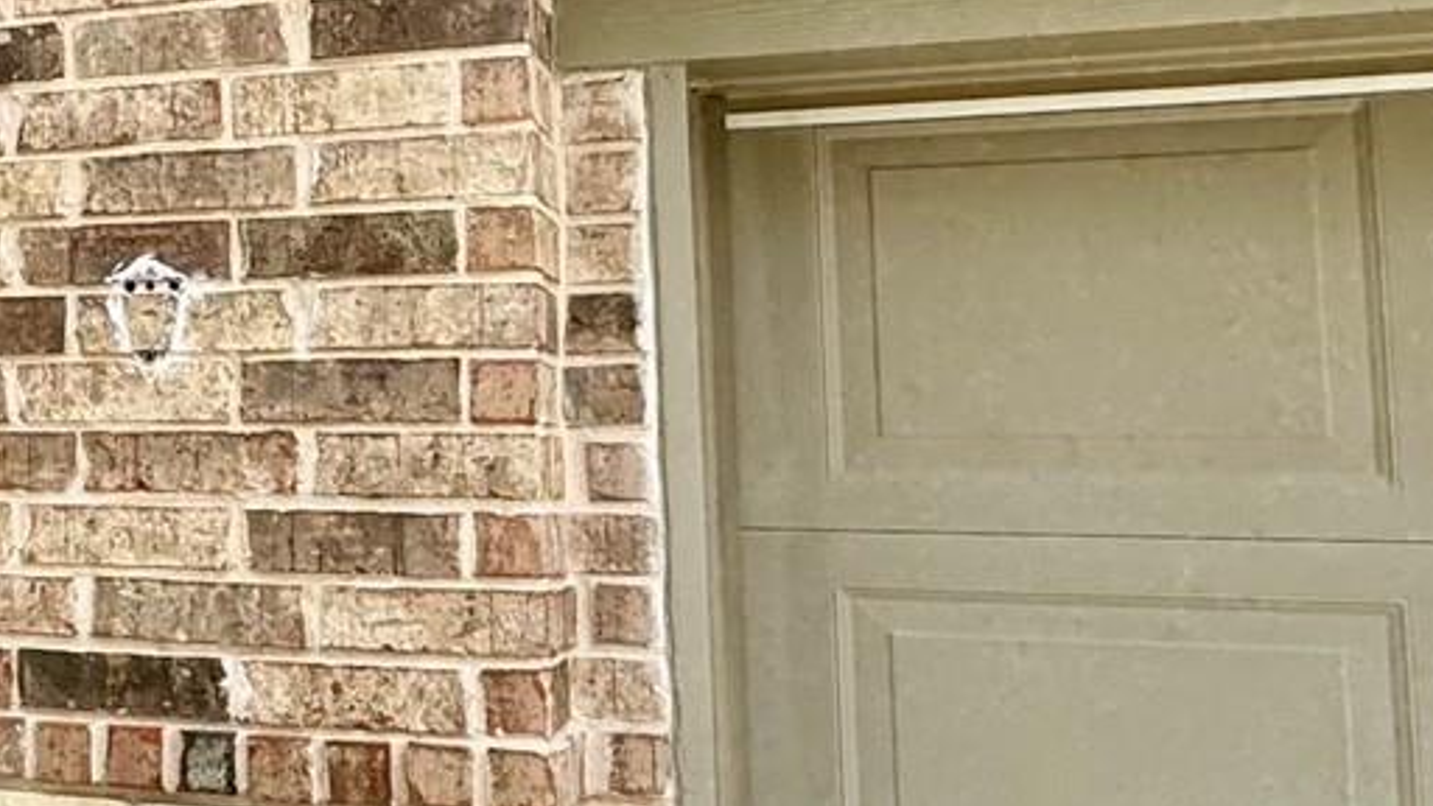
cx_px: -495
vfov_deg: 19.7
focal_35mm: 61
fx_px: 2318
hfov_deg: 27.7
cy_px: 257
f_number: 2.2
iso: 40
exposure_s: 1/1126
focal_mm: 2.22
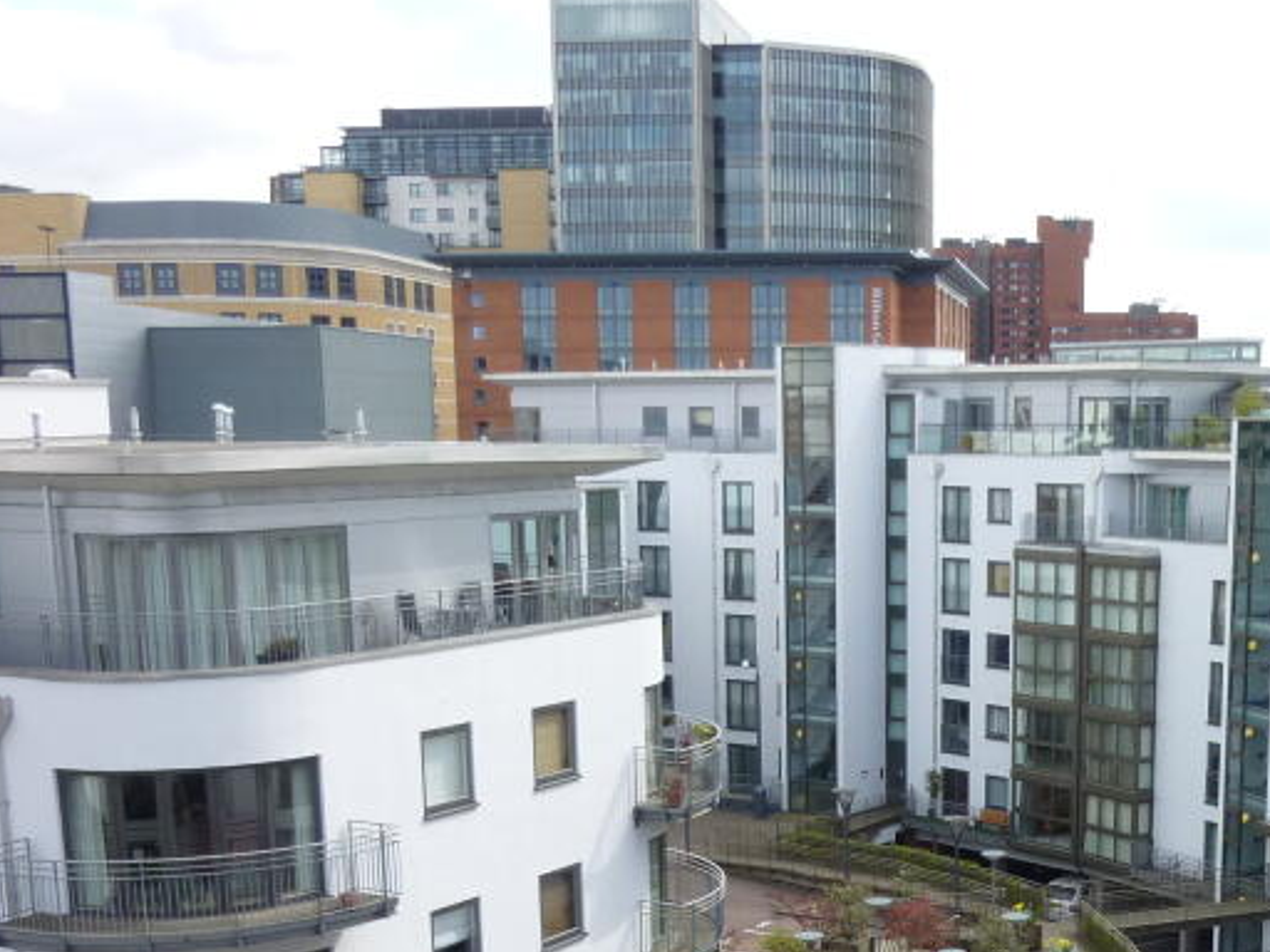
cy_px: 843
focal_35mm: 50
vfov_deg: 28.1
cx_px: 930
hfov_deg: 37.4
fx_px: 1834
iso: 100
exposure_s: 1/400
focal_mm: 4.5
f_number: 3.3
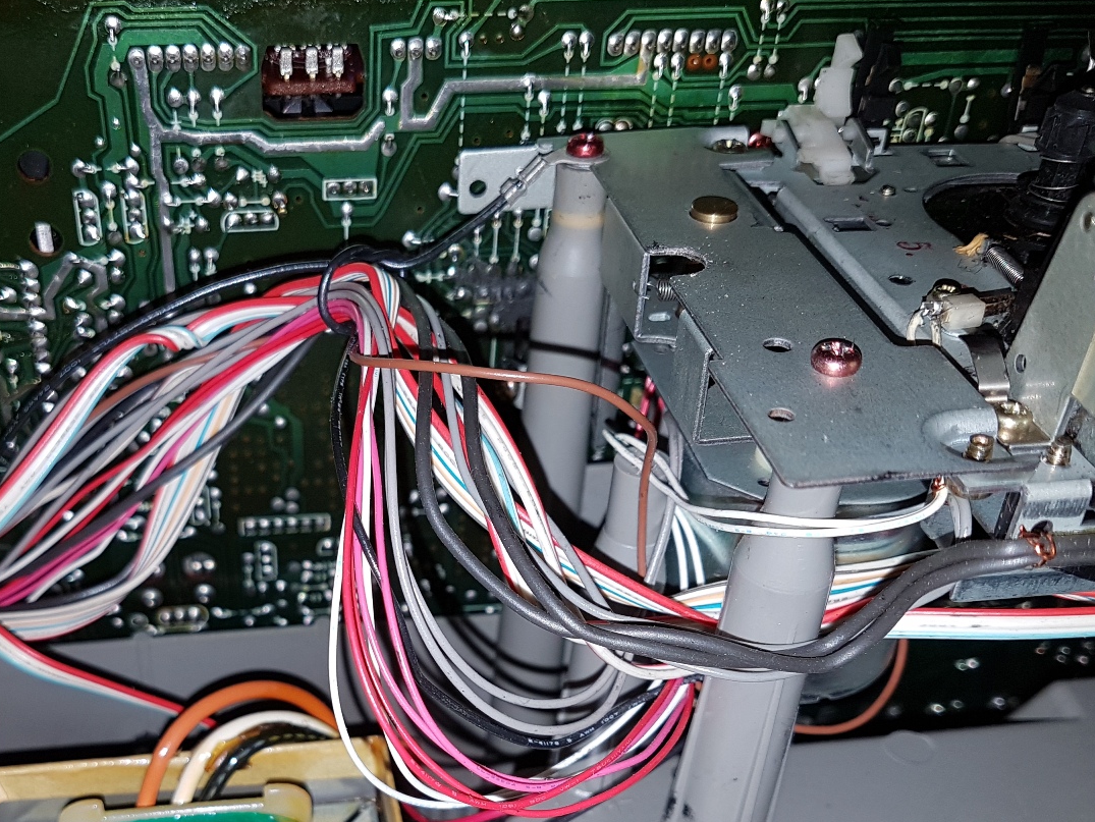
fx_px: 1234
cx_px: 389
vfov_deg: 36.1
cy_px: 601
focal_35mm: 39
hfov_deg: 47.3
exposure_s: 1/114
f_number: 1.7
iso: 40
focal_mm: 4.2
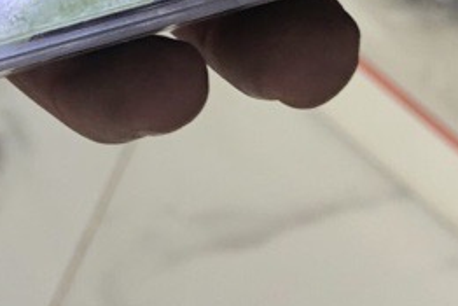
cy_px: -535
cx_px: -96
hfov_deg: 12.5
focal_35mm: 160
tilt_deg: -56.9
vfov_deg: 7.7
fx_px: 2037
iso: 50
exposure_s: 1/120
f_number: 1.8
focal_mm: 4
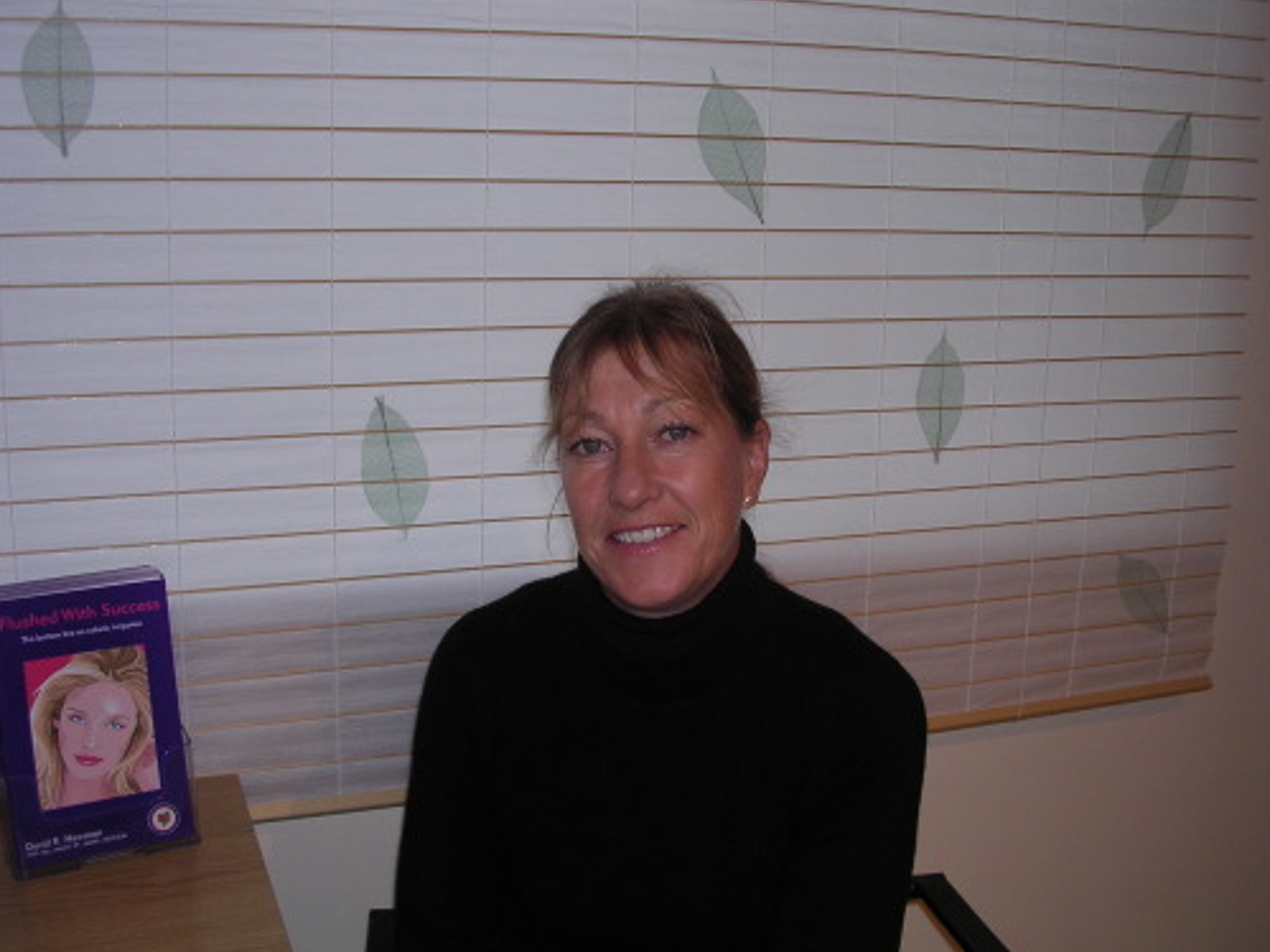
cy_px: 473
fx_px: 1430
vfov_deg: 36.8
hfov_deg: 47.9
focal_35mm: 39
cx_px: 626
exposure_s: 1/60.1
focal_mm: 5.8
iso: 100
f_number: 2.8
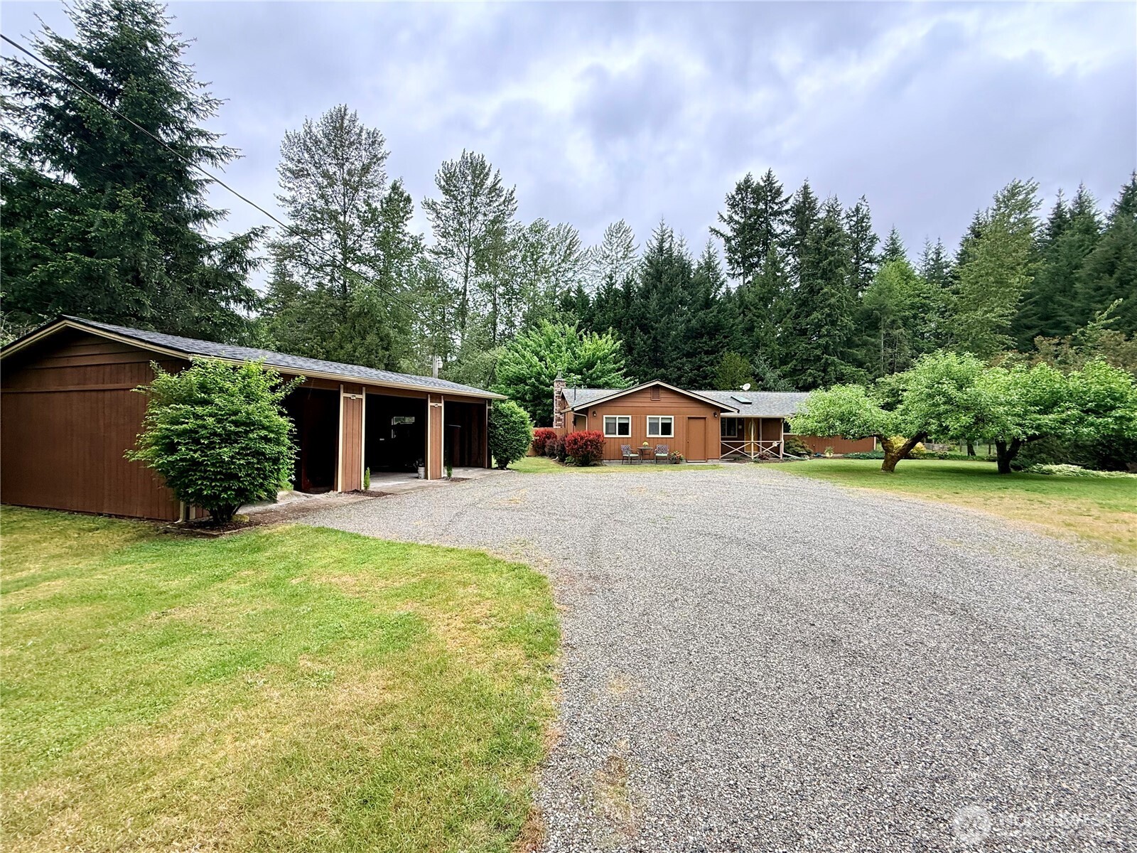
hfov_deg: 102.1
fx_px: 460
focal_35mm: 14
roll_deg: +0.0
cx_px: 568
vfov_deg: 85.7
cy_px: 426
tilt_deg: +0.5
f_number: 2.2
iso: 50
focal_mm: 2.22
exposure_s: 1/135
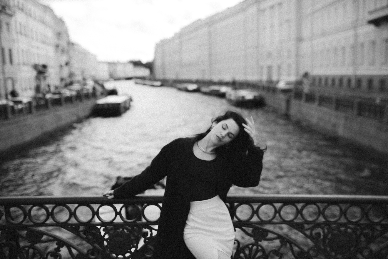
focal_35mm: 35
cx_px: 194
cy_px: 130
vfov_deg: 37.9
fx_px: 377
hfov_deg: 54.4
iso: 100
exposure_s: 1/800
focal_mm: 35
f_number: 2
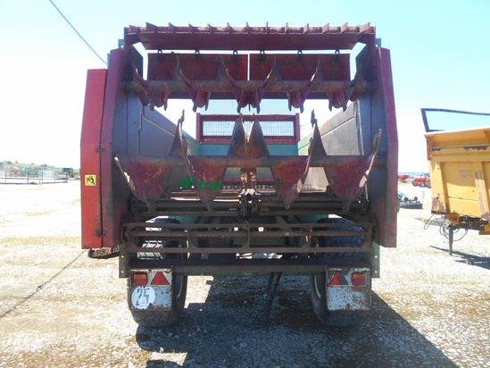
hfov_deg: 67.3
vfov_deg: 53.1
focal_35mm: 26
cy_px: 184
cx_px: 245
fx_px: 368
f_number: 3.2
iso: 80
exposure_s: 1/250
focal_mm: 4.6
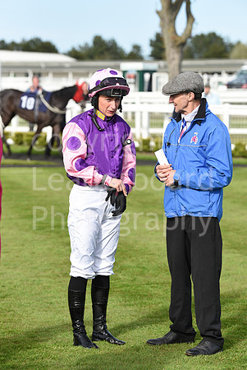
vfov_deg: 15.2
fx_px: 1386
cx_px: 124
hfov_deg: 10.2
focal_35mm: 135
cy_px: 185
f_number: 5
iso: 400
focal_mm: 135
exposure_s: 1/2000
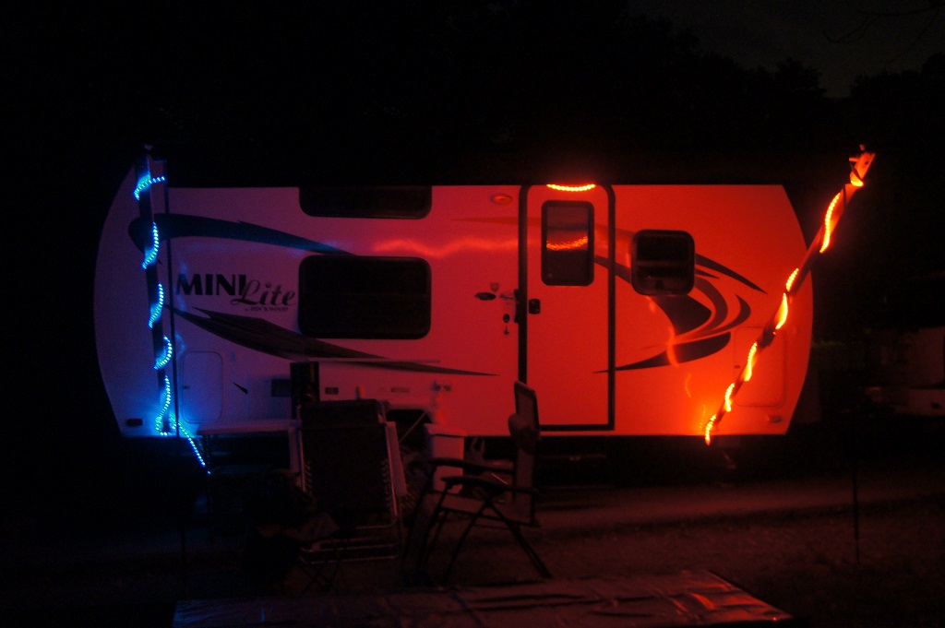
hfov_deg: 43.6
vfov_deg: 29.8
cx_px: 472
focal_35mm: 45
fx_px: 1180
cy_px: 314
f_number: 4.5
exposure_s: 1/1.25
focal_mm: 30
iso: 1600
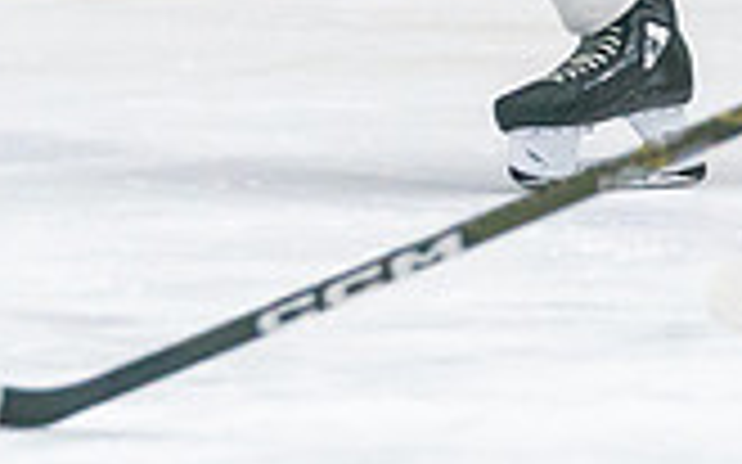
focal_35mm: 987
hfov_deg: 2.1
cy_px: -322
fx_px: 19952
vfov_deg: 1.3
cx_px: 457
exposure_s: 1/1250
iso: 3200
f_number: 2.8
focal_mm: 173
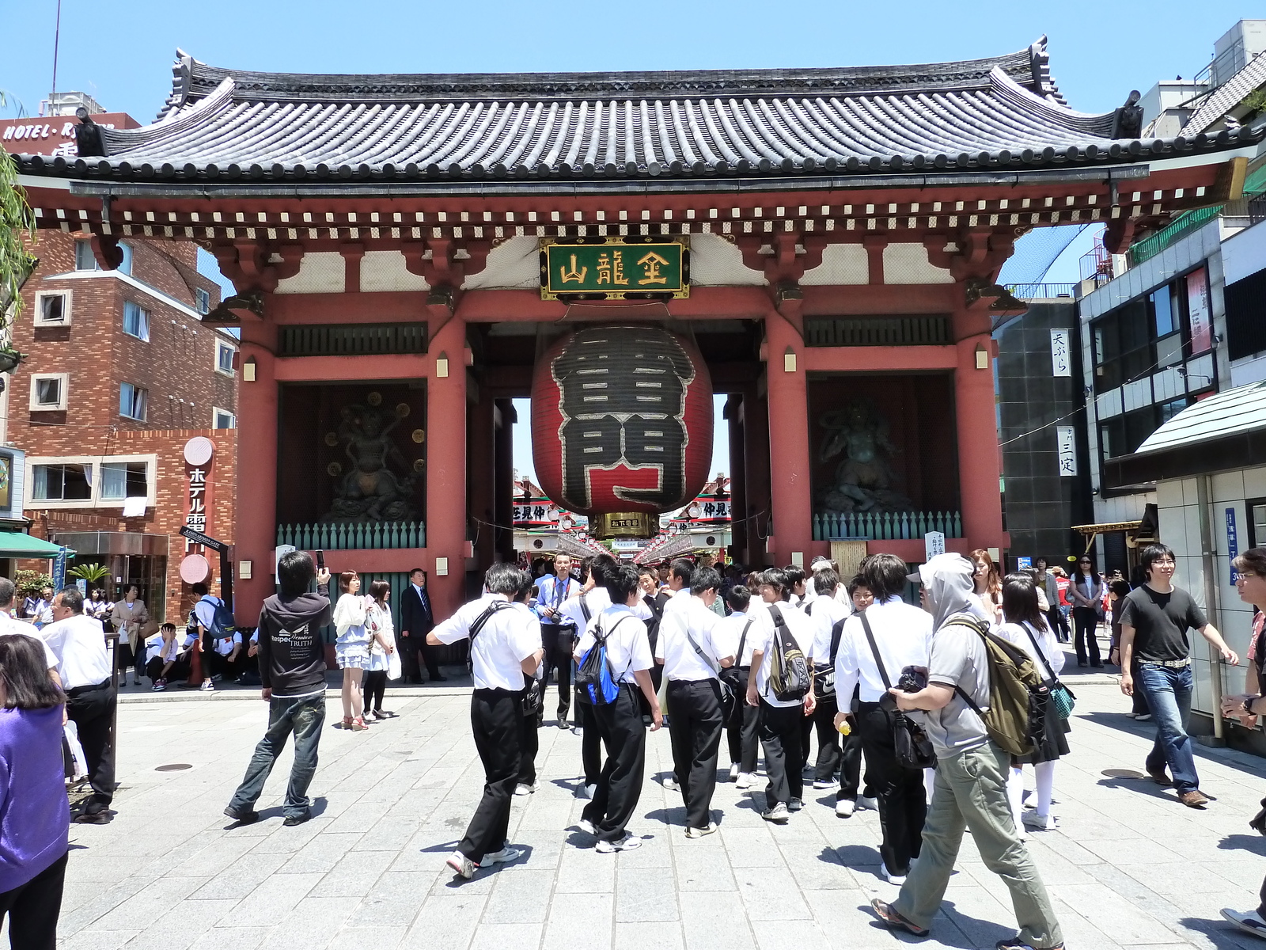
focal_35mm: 25
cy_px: 475
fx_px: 914
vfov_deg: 54.9
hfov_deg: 69.4
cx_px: 633
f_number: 4
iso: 200
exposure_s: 1/250
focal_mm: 4.1
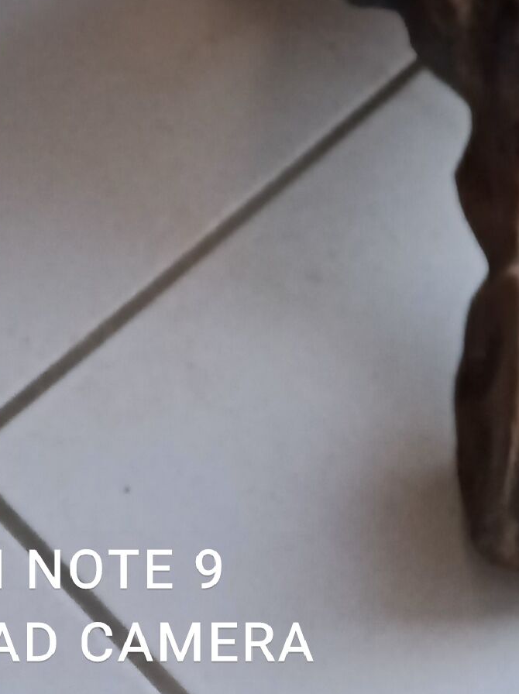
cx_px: 726
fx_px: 2504
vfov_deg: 13.2
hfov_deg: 11.4
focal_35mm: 125
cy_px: -786
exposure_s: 1/5618
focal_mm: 4.74
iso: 100
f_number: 1.79
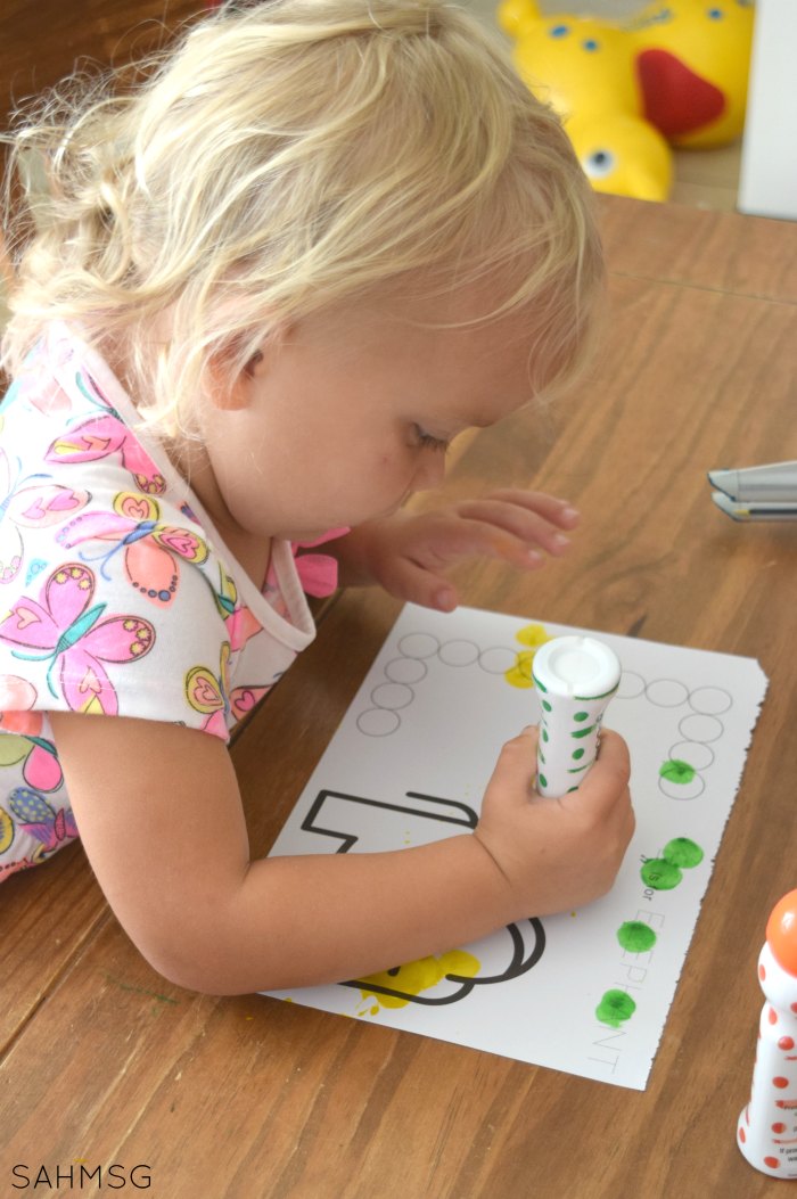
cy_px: 600
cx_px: 398
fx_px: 1697
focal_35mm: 51
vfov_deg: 38.9
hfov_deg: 26.4
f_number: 4.5
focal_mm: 34
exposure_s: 1/125
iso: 800
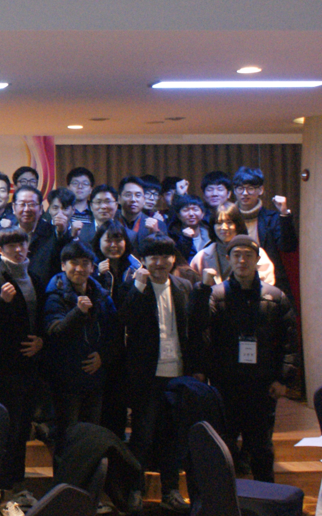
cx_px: -232
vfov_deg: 29.0
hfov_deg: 16.0
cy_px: 227
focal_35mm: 71
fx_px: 997
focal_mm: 20
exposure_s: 1/25
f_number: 5.6
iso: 1600
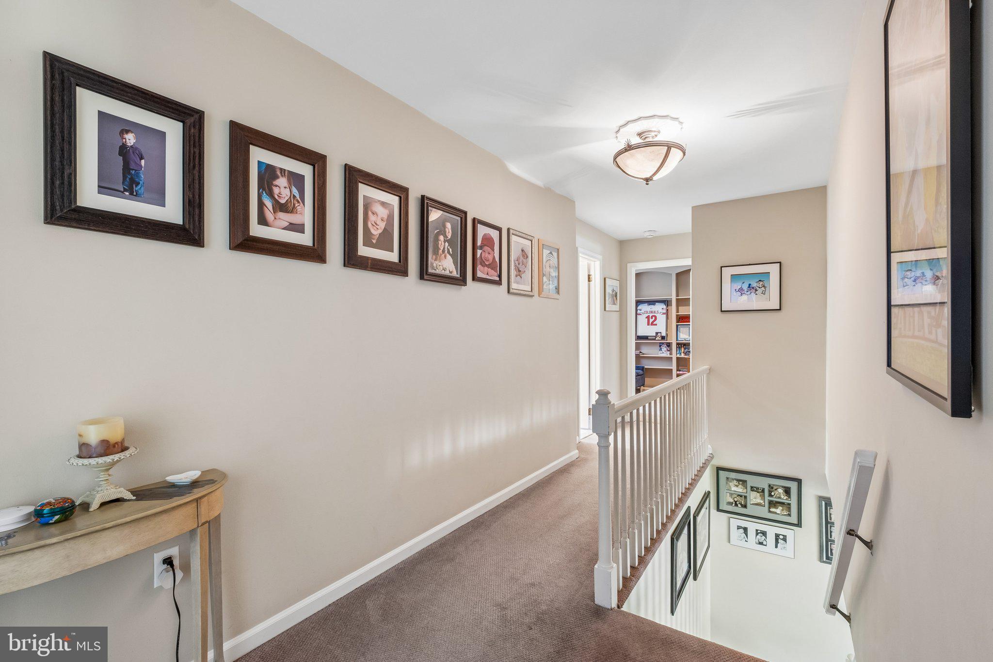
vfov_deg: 77.3
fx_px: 414
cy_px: 331
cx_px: 496
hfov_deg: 100.4
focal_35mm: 15
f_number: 8
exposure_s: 1.1
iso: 250
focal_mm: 10
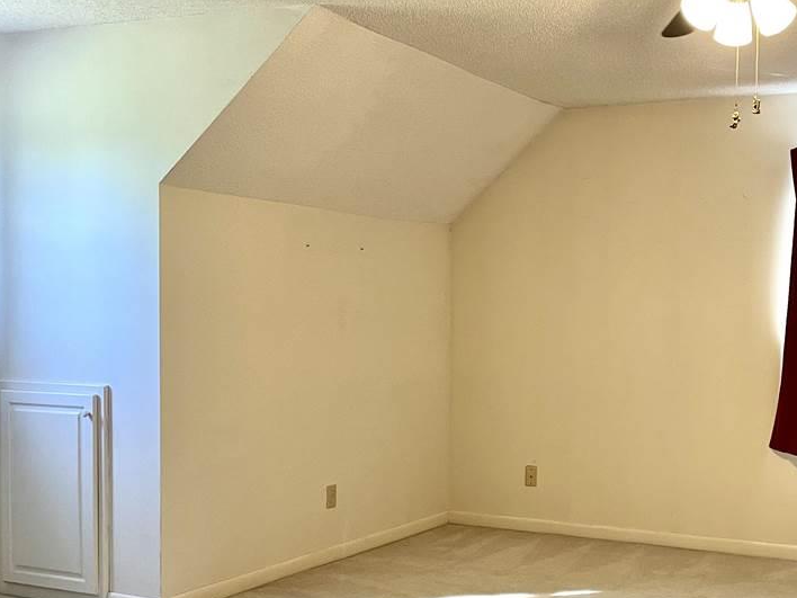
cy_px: 394
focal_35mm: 47
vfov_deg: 30.7
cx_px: 608
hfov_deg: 39.2
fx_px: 1082
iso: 125
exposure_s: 1/60
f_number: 1.6
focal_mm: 4.2
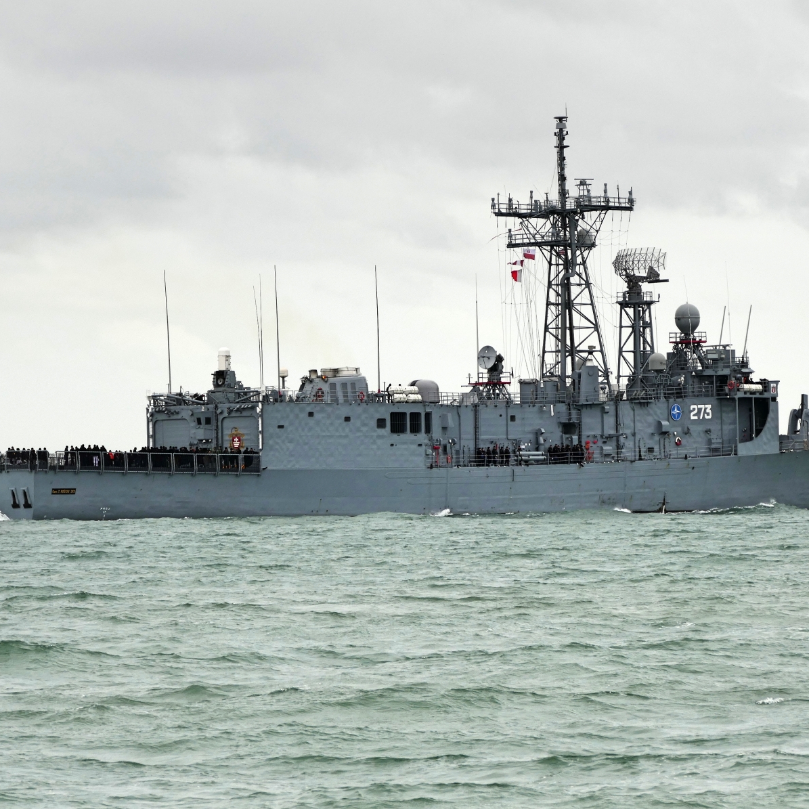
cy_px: 404
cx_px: 475
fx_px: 5923
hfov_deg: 7.8
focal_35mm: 224
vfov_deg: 7.8
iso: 125
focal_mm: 63.88
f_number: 4
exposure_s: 1/320
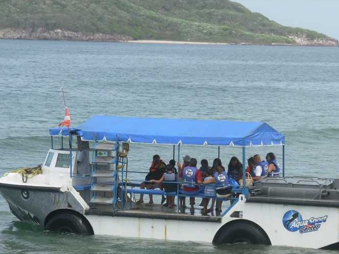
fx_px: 2017
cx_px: 188
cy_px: 183
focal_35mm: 206
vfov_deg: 7.2
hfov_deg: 9.6
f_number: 4.5
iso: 50
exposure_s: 1/592
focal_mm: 23.5
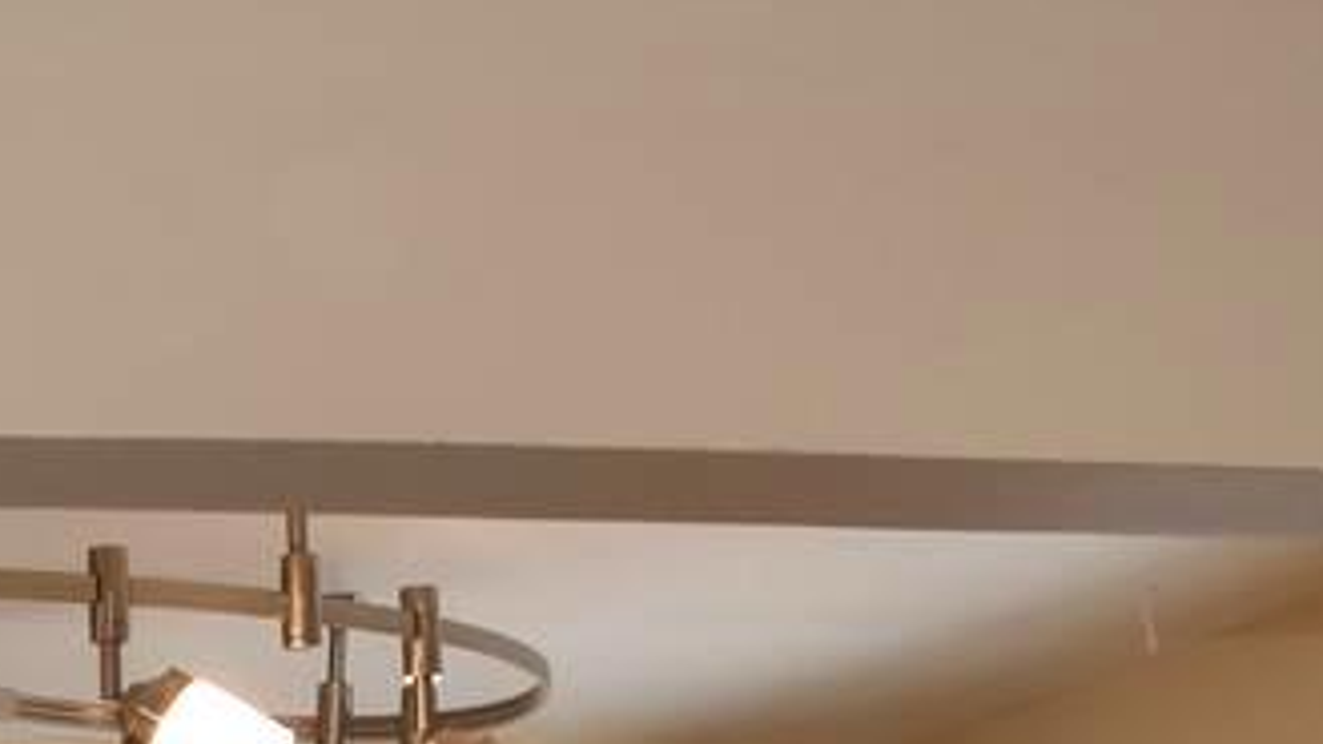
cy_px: 1695
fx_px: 6174
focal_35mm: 176
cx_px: -64
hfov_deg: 12.1
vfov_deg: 6.6
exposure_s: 1/125
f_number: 3.5
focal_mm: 18
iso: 100
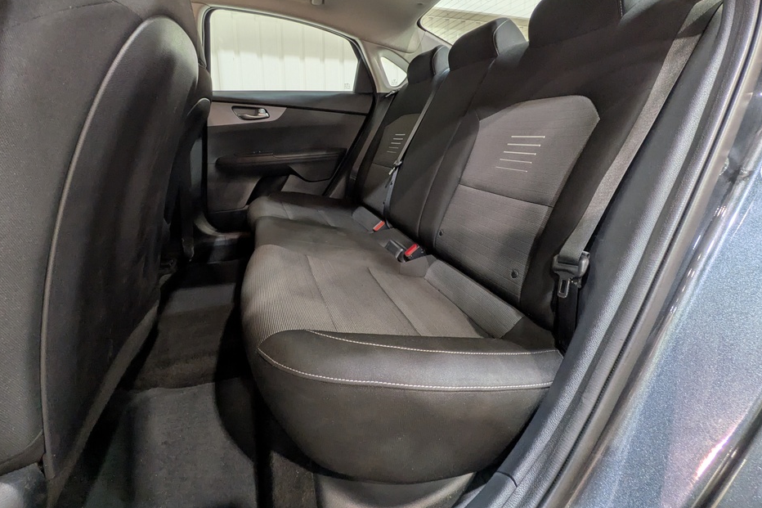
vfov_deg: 72.9
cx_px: 364
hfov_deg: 96.7
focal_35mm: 16
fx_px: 339
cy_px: 201
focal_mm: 1.83
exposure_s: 1/30
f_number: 2.2
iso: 88
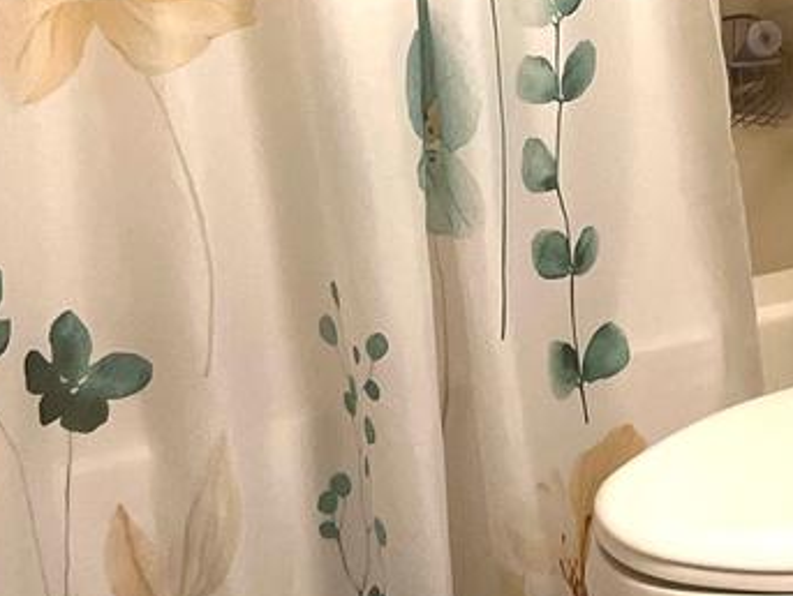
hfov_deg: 16.8
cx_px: 1077
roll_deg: +2.2
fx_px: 2500
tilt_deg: -6.9
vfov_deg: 12.9
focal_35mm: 109
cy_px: -303
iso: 125
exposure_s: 1/120
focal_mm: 5.7
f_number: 1.5
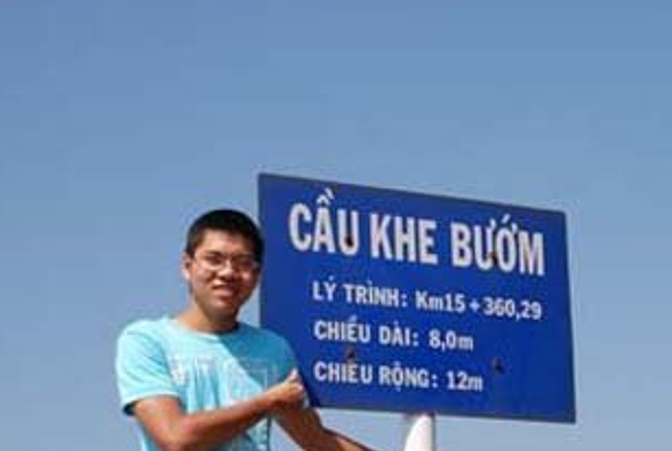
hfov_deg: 22.7
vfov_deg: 15.4
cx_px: 477
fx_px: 1665
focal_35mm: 89
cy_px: 323
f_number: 8
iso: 100
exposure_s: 1/250
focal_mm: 38
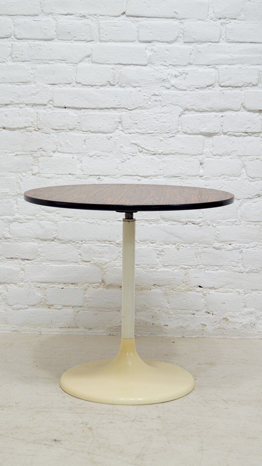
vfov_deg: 29.5
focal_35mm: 72
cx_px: 128
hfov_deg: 16.9
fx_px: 883
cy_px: 231
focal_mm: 45
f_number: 5.6
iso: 200
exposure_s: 1/15
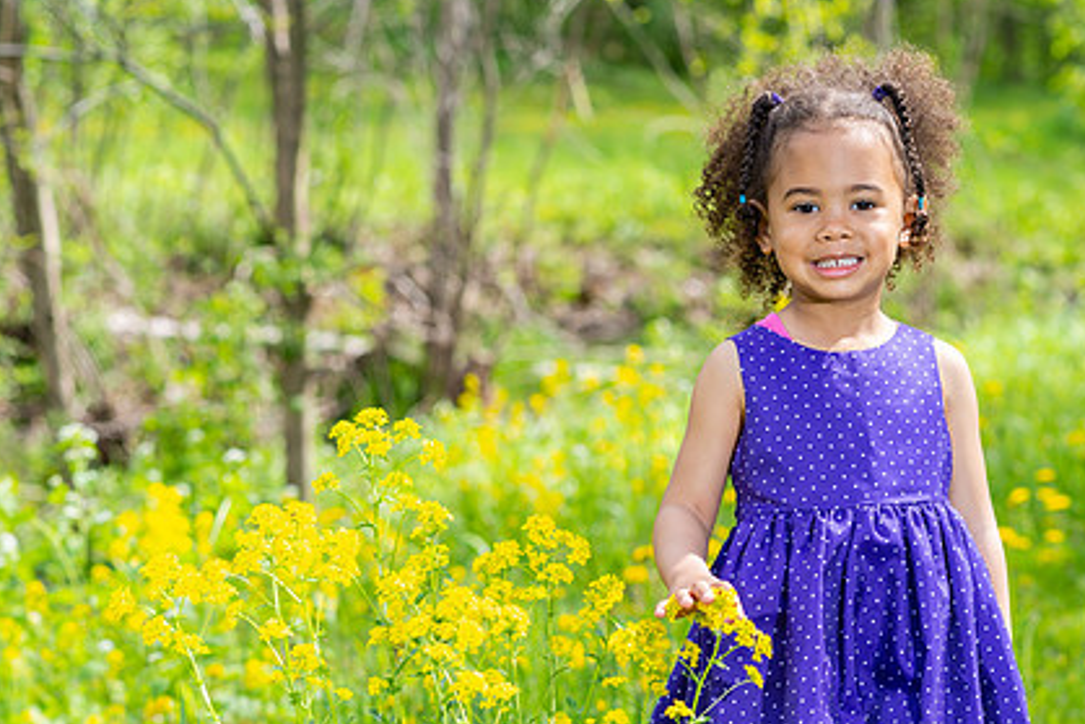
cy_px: 422
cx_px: 566
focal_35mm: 118
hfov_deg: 17.3
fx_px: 3557
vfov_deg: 11.6
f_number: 5
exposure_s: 1/160
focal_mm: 85
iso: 100
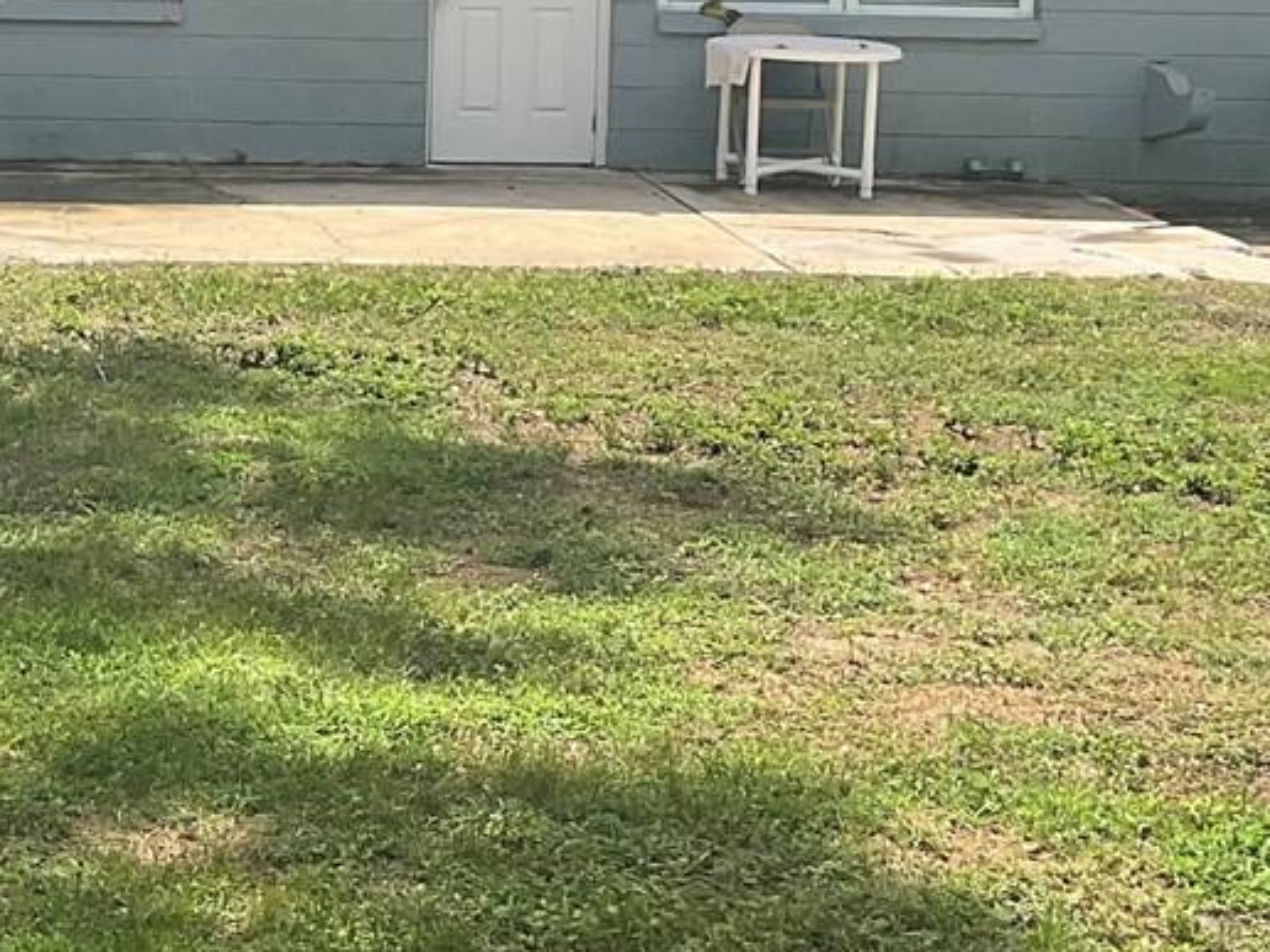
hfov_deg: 21.3
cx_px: 133
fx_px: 3302
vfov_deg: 16.2
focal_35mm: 90
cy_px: 49
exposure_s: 1/1675
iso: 16
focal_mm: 3
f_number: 1.8
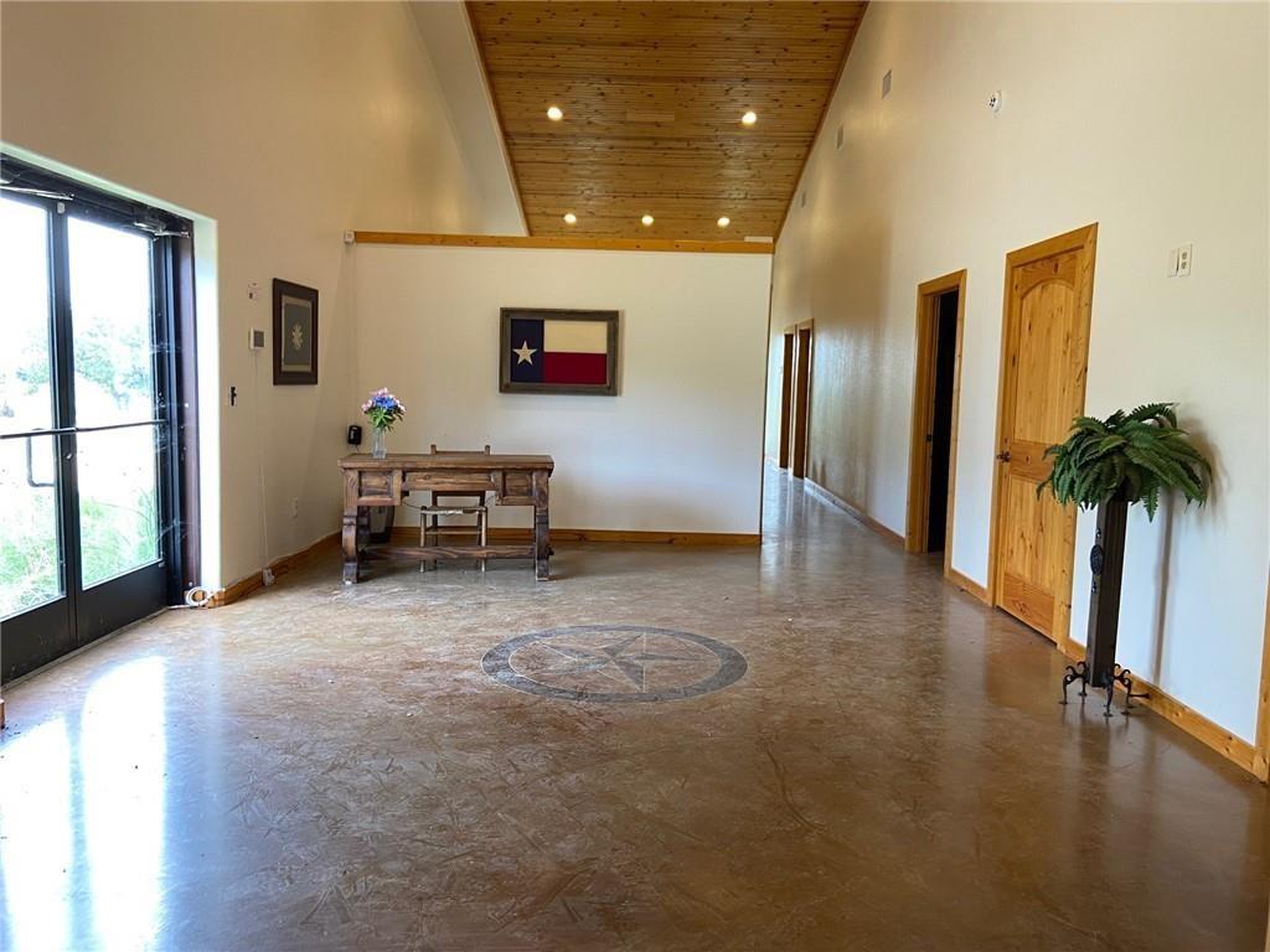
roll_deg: -1.0
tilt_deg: -6.7
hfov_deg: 67.3
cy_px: 476
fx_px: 954
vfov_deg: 53.1
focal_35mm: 26
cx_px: 635
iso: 125
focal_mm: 4.25
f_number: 1.8
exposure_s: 1/60
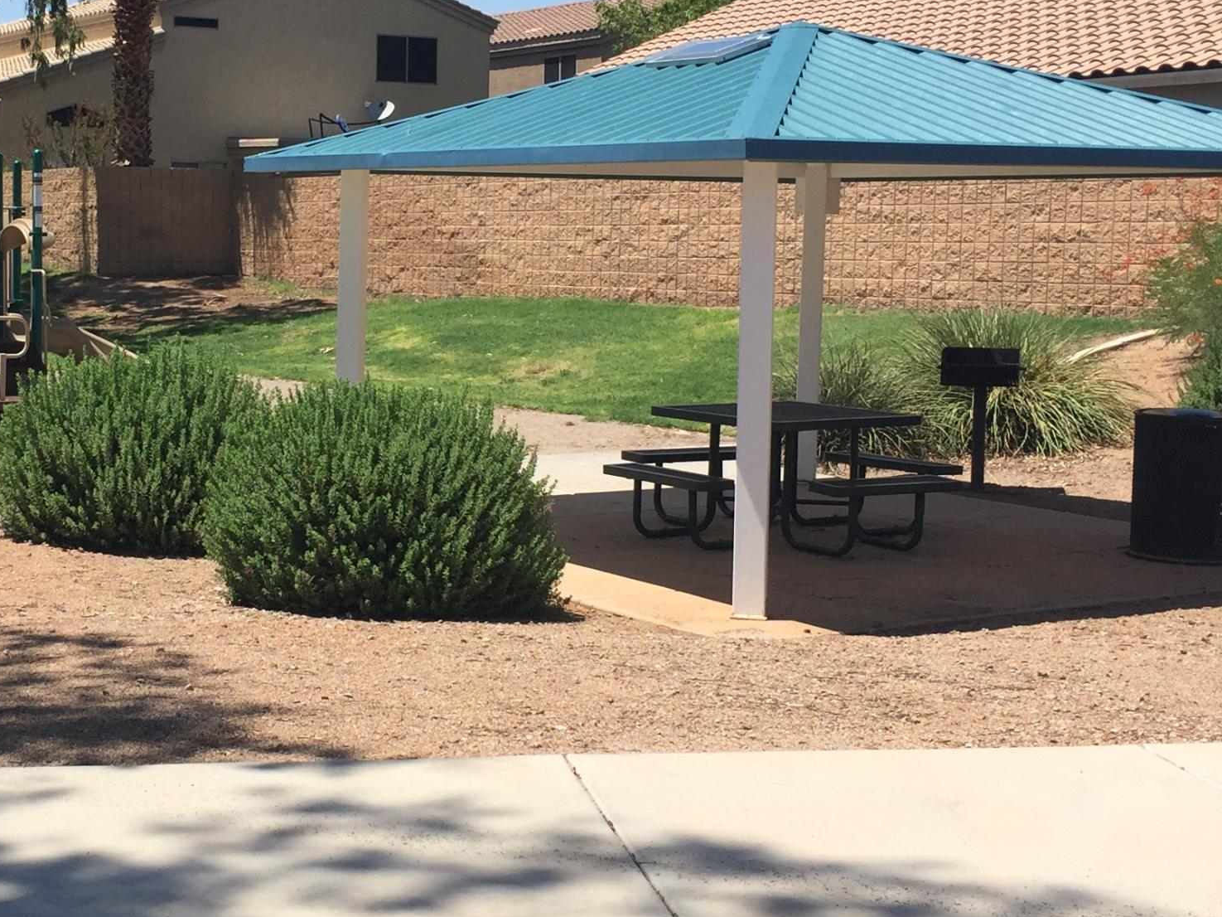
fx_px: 2083
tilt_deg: -4.8
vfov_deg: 24.8
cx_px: 292
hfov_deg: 32.0
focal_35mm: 59
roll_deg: -1.0
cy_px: 400
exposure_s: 1/2083
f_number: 2.2
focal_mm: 4.15
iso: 32
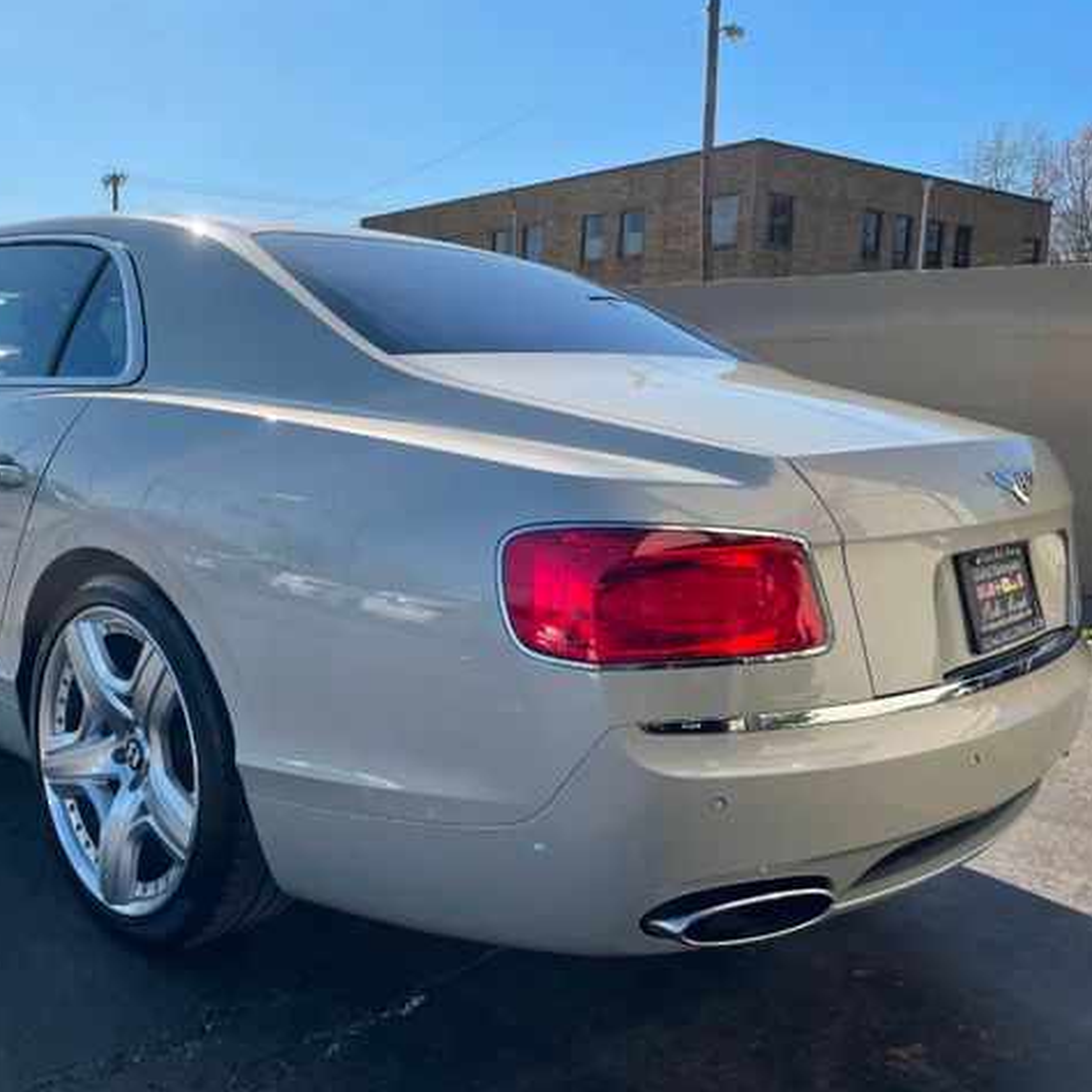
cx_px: 369
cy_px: 546
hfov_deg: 51.6
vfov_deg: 52.5
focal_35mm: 31
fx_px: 1106
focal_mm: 4.2
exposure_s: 1/3205
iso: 32
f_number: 1.6
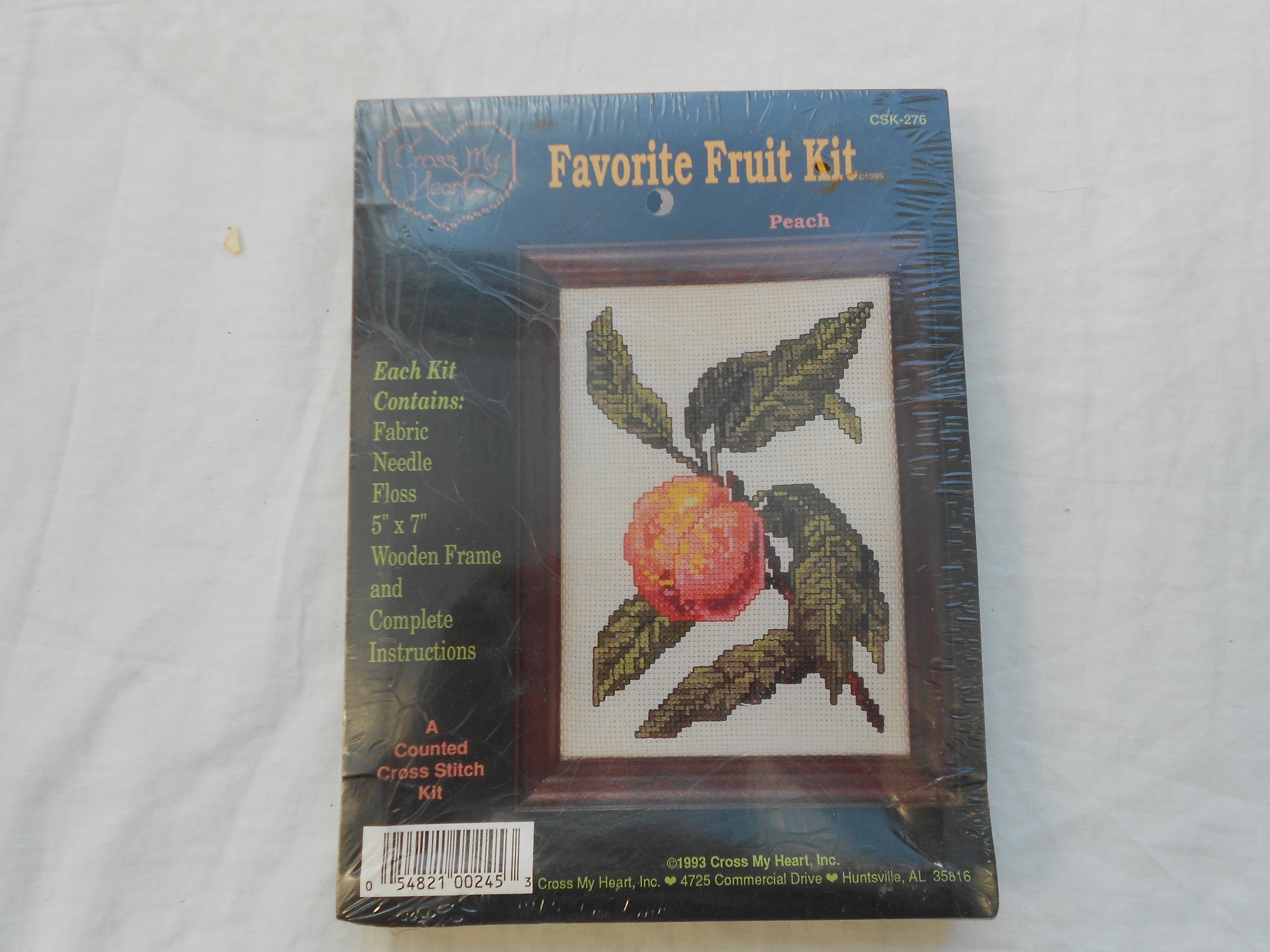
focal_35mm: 29
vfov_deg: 48.2
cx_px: 635
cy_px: 476
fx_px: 1064
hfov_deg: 61.7
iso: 80
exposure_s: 1/100
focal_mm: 5.1
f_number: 3.4
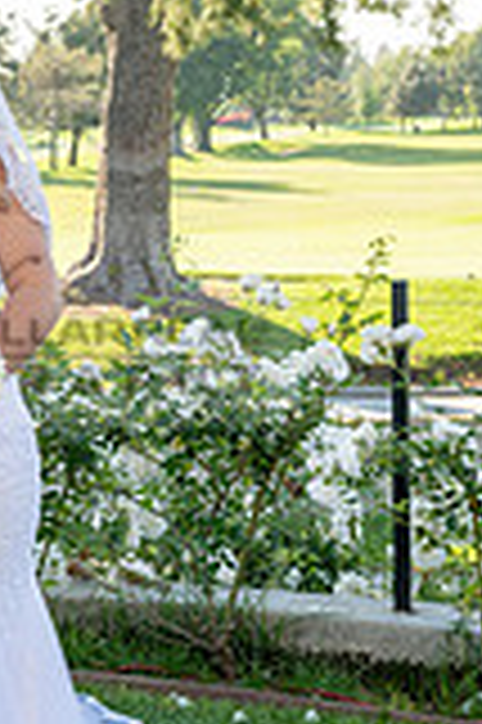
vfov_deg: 20.8
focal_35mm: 98
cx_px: -81
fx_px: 1972
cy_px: 319
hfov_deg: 13.6
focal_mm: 35
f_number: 5
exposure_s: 1/250
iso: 200
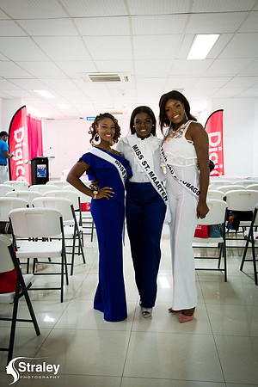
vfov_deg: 53.1
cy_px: 194
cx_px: 129
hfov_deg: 36.9
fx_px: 387
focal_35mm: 36
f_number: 6.3
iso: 4500
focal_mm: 36
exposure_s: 1/100
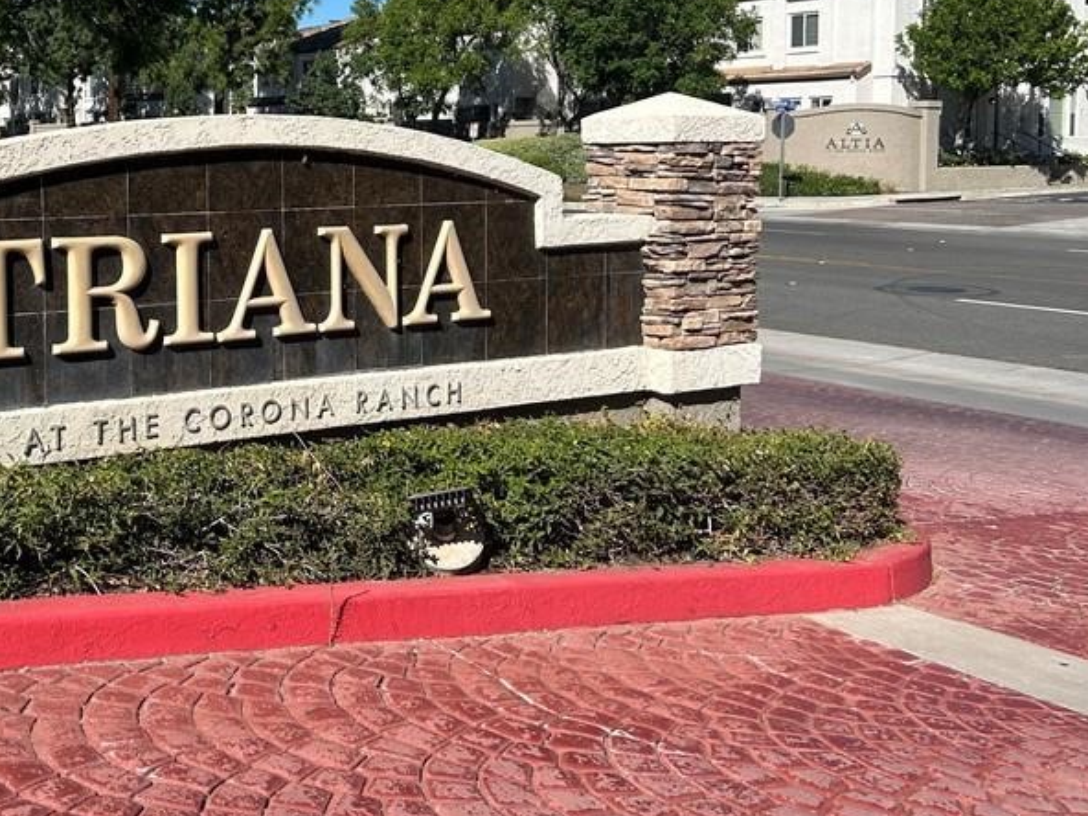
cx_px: 197
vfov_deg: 31.8
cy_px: 237
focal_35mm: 45
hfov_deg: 40.1
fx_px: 1414
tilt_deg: -4.0
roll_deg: +0.3
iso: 50
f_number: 1.5
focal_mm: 5.7
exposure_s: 1/4274
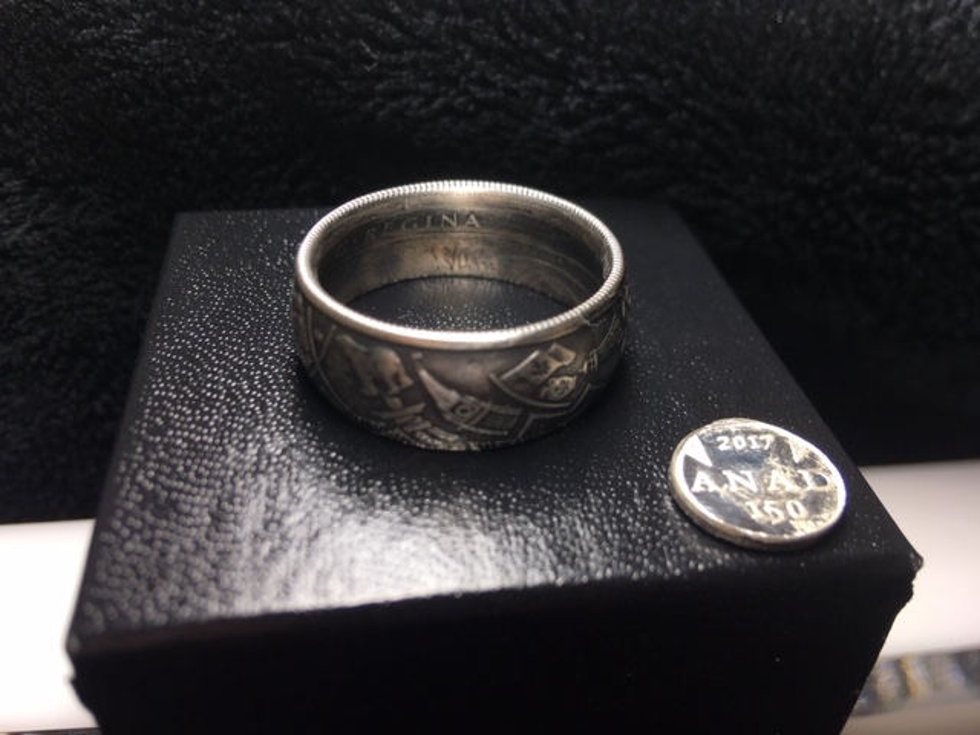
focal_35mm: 29
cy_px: 368
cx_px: 490
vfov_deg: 48.2
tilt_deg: -39.5
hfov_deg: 61.7
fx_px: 821
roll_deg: -2.6
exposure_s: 1/120
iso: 25
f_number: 2.2
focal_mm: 4.15
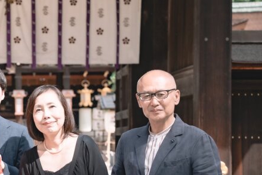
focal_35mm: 123
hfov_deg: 16.2
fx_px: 895
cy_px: 117
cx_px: -23
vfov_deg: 11.1
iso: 100
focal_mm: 54
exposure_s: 1/800
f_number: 4
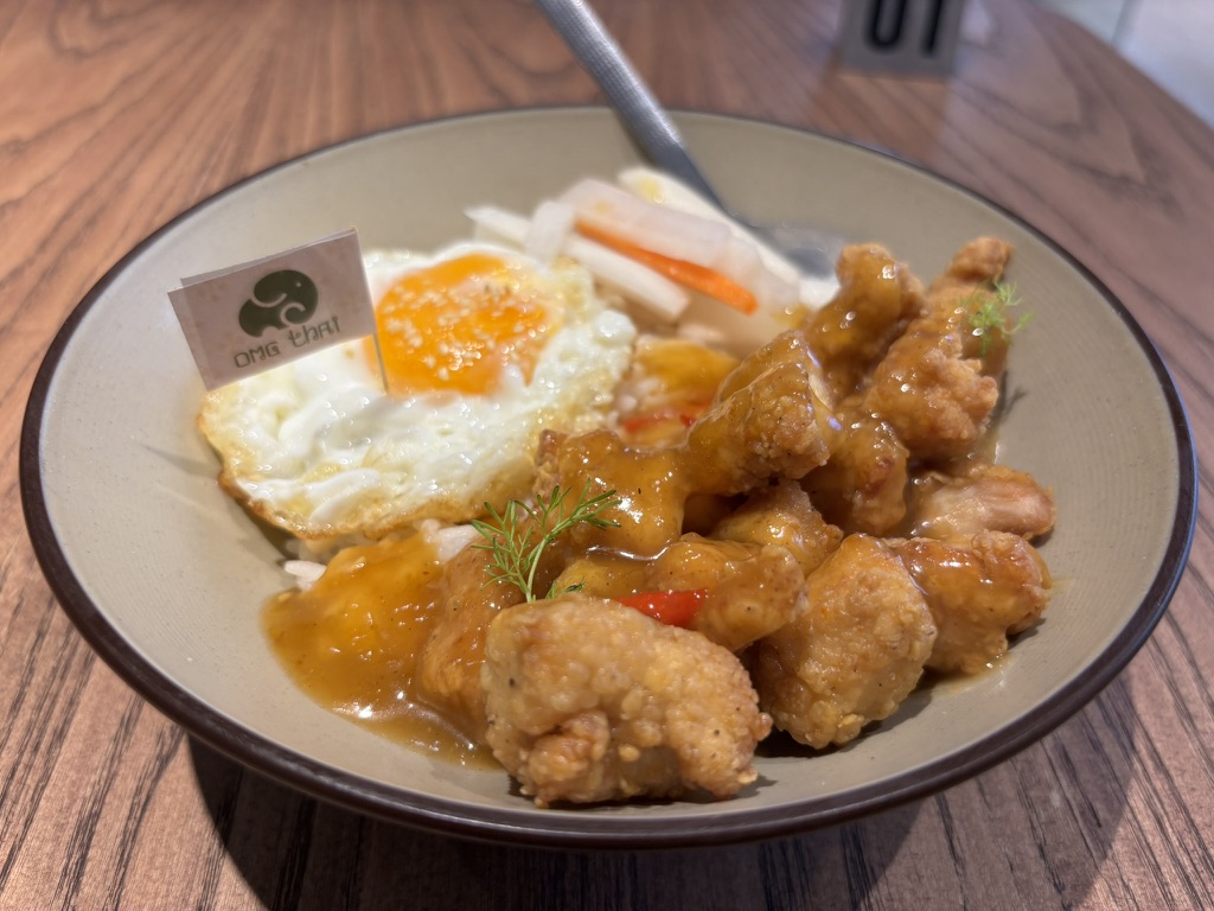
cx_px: 607
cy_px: 456
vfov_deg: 53.1
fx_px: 912
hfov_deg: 67.3
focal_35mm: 26
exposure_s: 1/100
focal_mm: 5.96
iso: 50
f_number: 1.6
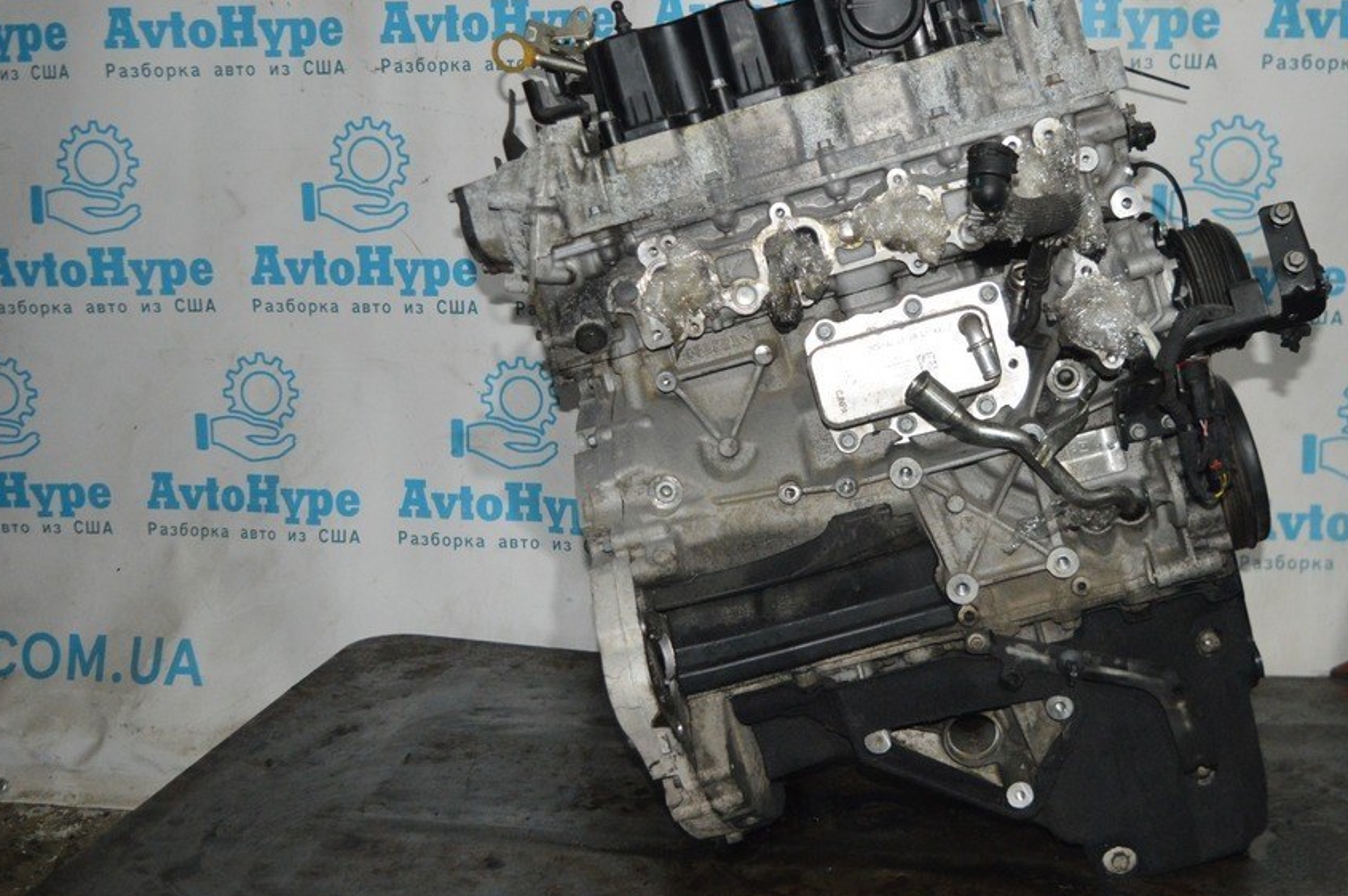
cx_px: 774
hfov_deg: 48.3
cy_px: 415
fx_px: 1497
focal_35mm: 40
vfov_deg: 33.3
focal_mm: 22
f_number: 3.8
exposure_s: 1/30
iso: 2000
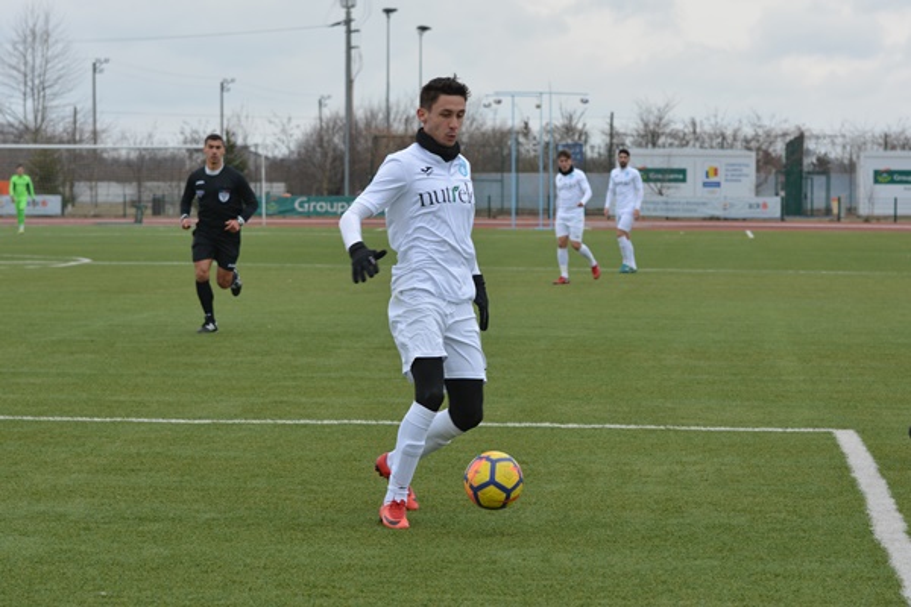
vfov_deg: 11.7
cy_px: 304
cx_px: 456
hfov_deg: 17.5
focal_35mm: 117
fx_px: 2961
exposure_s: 1/500
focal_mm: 78
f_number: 5.6
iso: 320
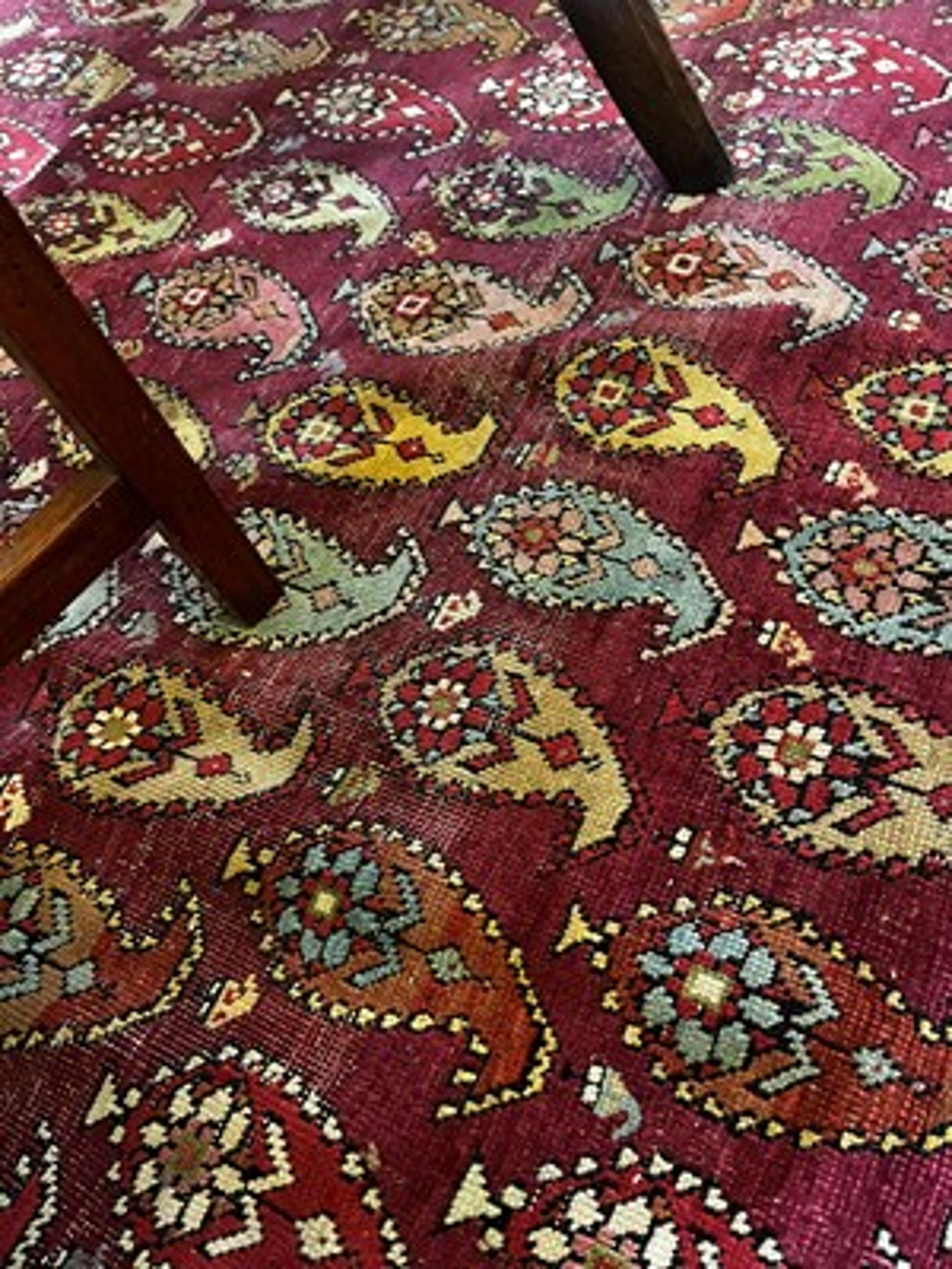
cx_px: 476
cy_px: 634
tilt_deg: -59.9
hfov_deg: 53.1
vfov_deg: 67.3
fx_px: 953
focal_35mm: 26
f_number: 1.6
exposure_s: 1/33
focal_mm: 5.1
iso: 500
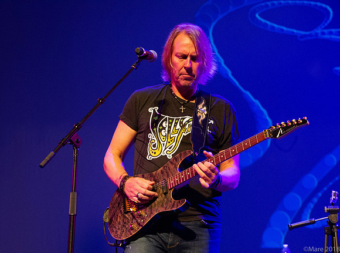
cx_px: 150
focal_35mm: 125
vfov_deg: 11.8
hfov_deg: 15.8
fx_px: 1223
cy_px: 126
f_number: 7.1
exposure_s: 1/160
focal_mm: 116
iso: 8000
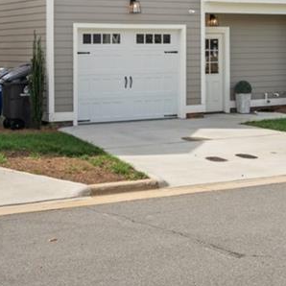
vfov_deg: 21.2
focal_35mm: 77
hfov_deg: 22.1
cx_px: 226
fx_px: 724
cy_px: -28
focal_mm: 26.5
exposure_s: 1/1000
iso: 320
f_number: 8
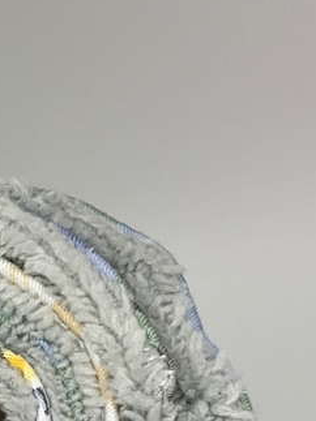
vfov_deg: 15.8
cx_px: -30
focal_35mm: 115
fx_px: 1401
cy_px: 630
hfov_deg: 12.6
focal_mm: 3
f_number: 1.8
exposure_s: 1/342
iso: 25
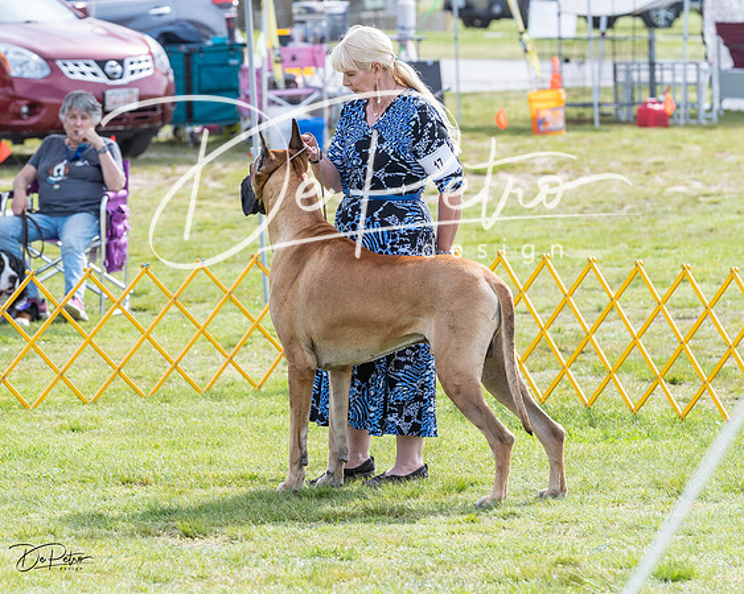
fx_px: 5010
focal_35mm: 228
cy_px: 259
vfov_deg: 6.8
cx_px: 314
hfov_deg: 8.5
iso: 640
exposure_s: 1/1250
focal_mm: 179
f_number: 5.6
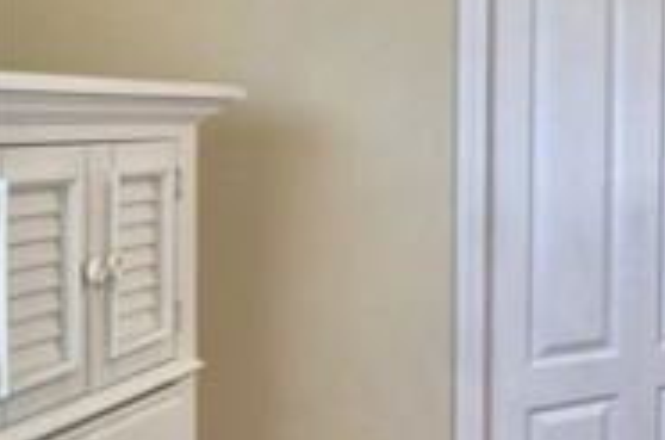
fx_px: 1050
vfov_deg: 23.5
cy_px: 138
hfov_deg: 20.9
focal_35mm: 57
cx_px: 1250
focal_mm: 10
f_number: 4.5
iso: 360
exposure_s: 1/125
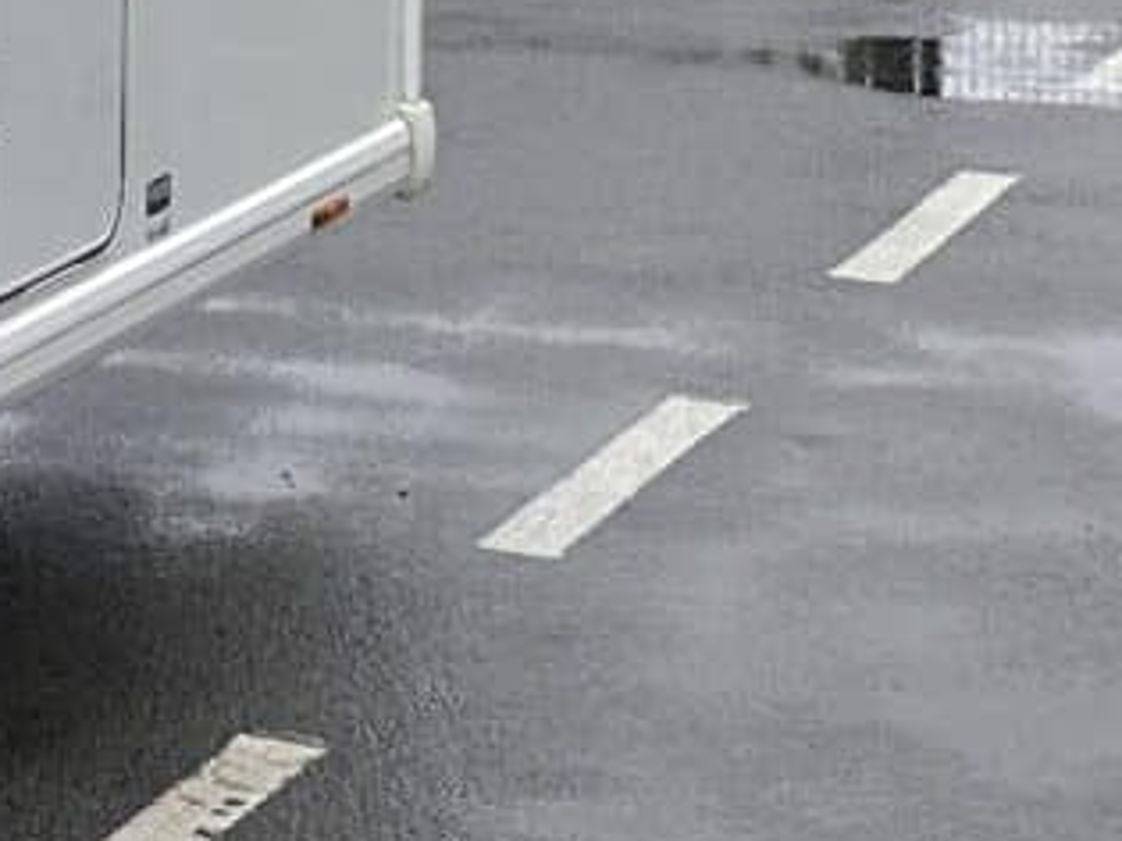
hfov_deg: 10.3
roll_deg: -1.0
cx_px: -1870
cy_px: -506
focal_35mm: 156
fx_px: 5054
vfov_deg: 9.2
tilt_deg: -6.8
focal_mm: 6.86
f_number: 1.78
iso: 80
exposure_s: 1/1692
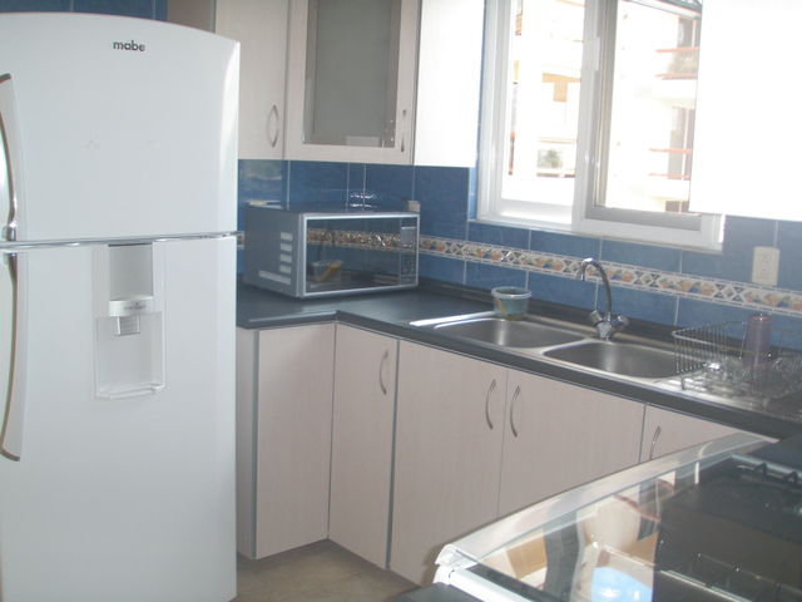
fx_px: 880
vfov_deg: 37.7
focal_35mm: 38
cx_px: 401
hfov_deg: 49.0
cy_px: 301
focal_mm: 6.7
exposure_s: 1/30
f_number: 3.5
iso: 100
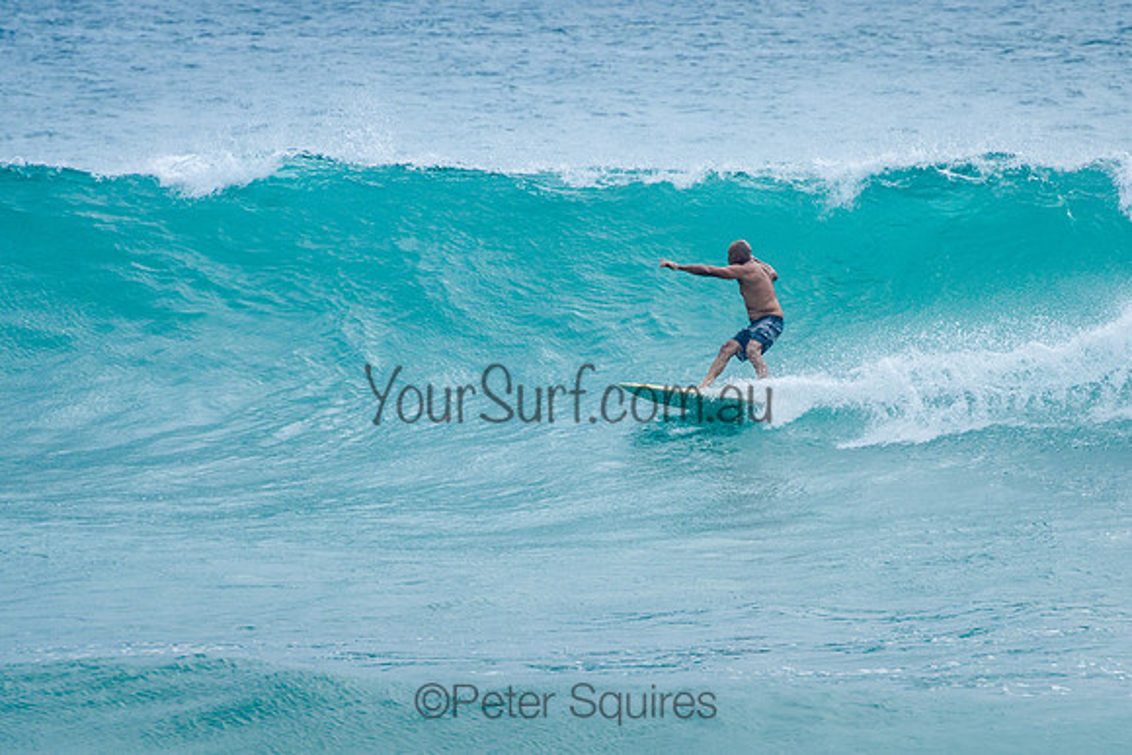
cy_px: 372
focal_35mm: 550
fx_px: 17308
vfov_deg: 2.5
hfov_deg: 3.7
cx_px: 683
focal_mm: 400
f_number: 10
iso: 500
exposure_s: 1/2000
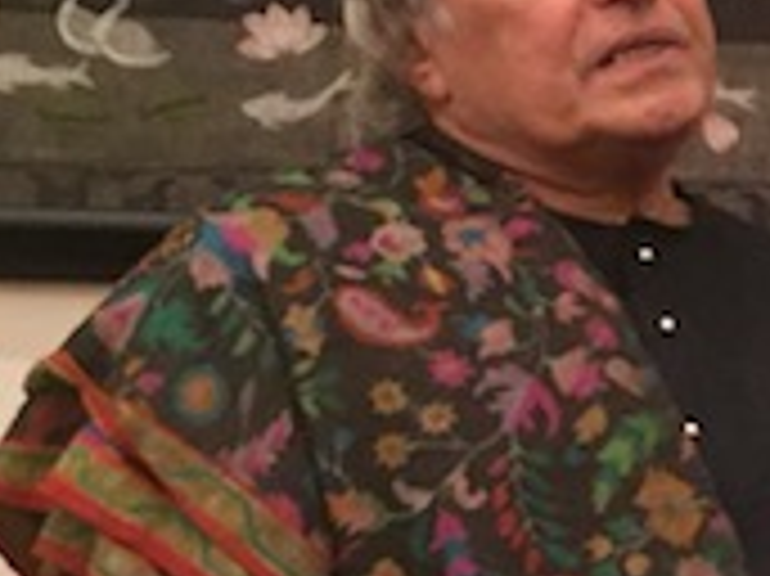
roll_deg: -2.4
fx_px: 3023
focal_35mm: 136
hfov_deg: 13.7
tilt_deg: -7.2
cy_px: 536
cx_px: 1148
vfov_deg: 10.8
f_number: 2.2
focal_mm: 4.15
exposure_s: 1/24
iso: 250
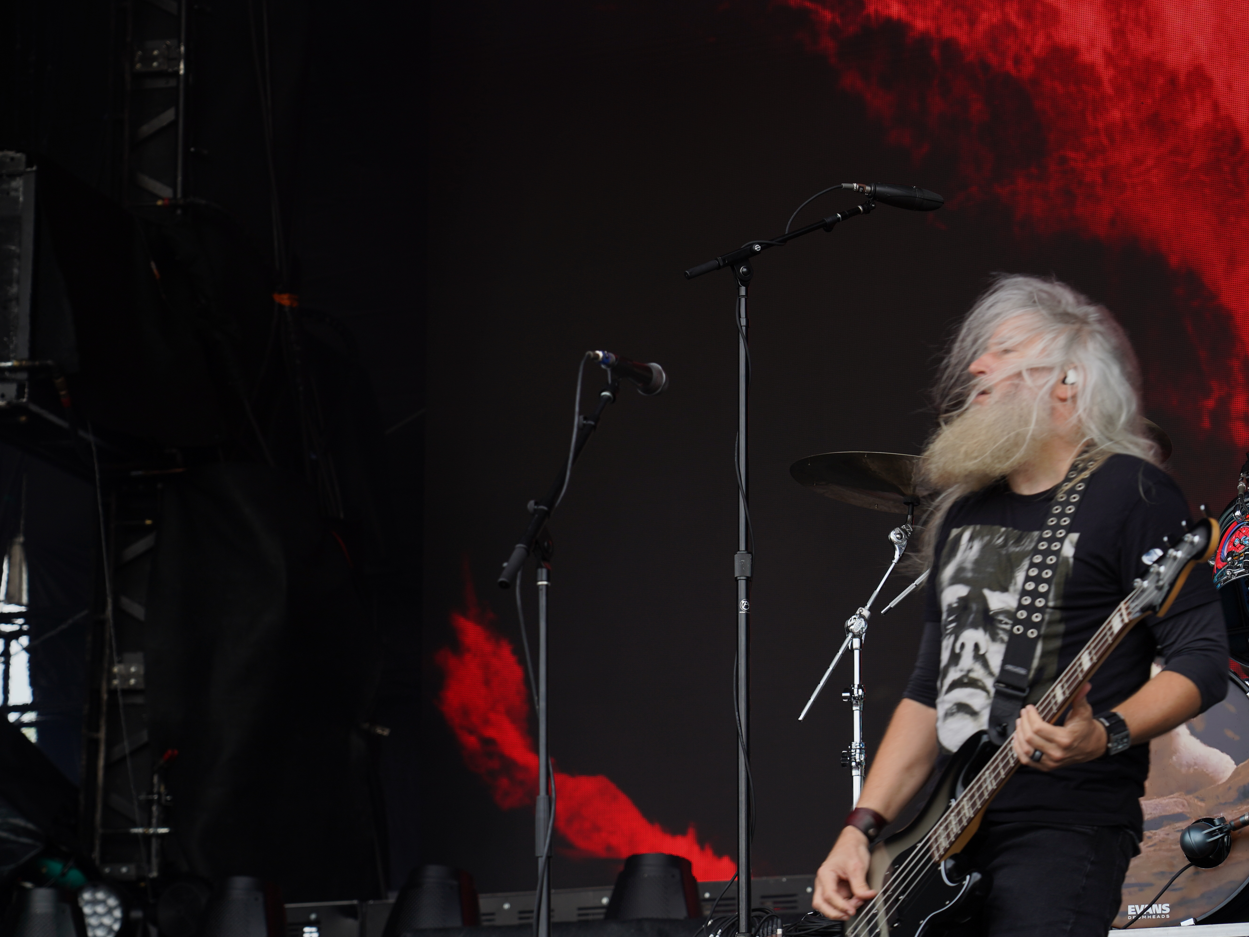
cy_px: 469
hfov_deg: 17.3
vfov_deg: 13.0
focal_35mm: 114
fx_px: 4113
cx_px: 651
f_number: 6.3
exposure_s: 1/160
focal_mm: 105
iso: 100
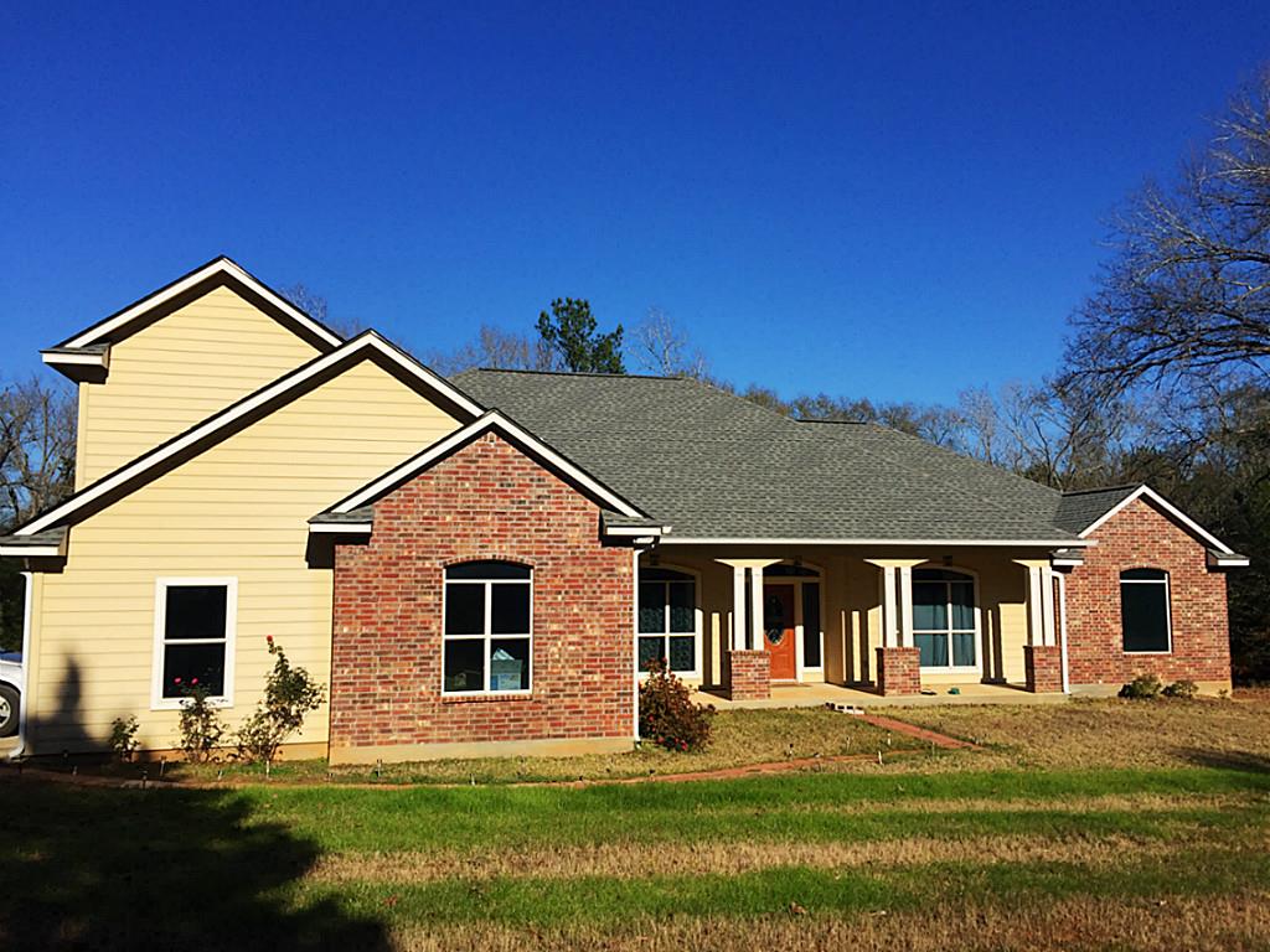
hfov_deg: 61.7
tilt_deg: +3.8
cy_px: 476
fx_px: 1064
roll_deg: +0.1
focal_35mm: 29
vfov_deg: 48.2
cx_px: 635
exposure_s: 1/3968
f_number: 2.2
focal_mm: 4.15
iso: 32
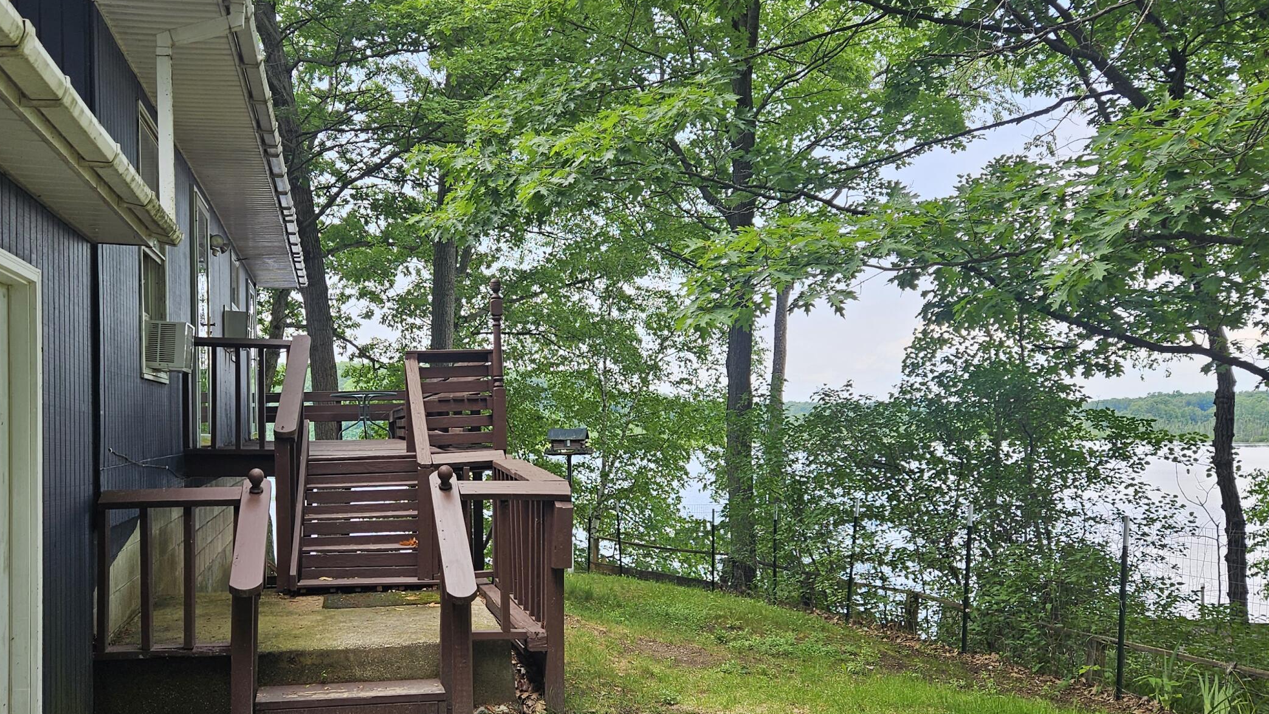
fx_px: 1211
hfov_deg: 54.6
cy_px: 395
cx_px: 475
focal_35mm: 36
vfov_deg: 32.8
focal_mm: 5.4
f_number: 1.8
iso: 25
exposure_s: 1/208
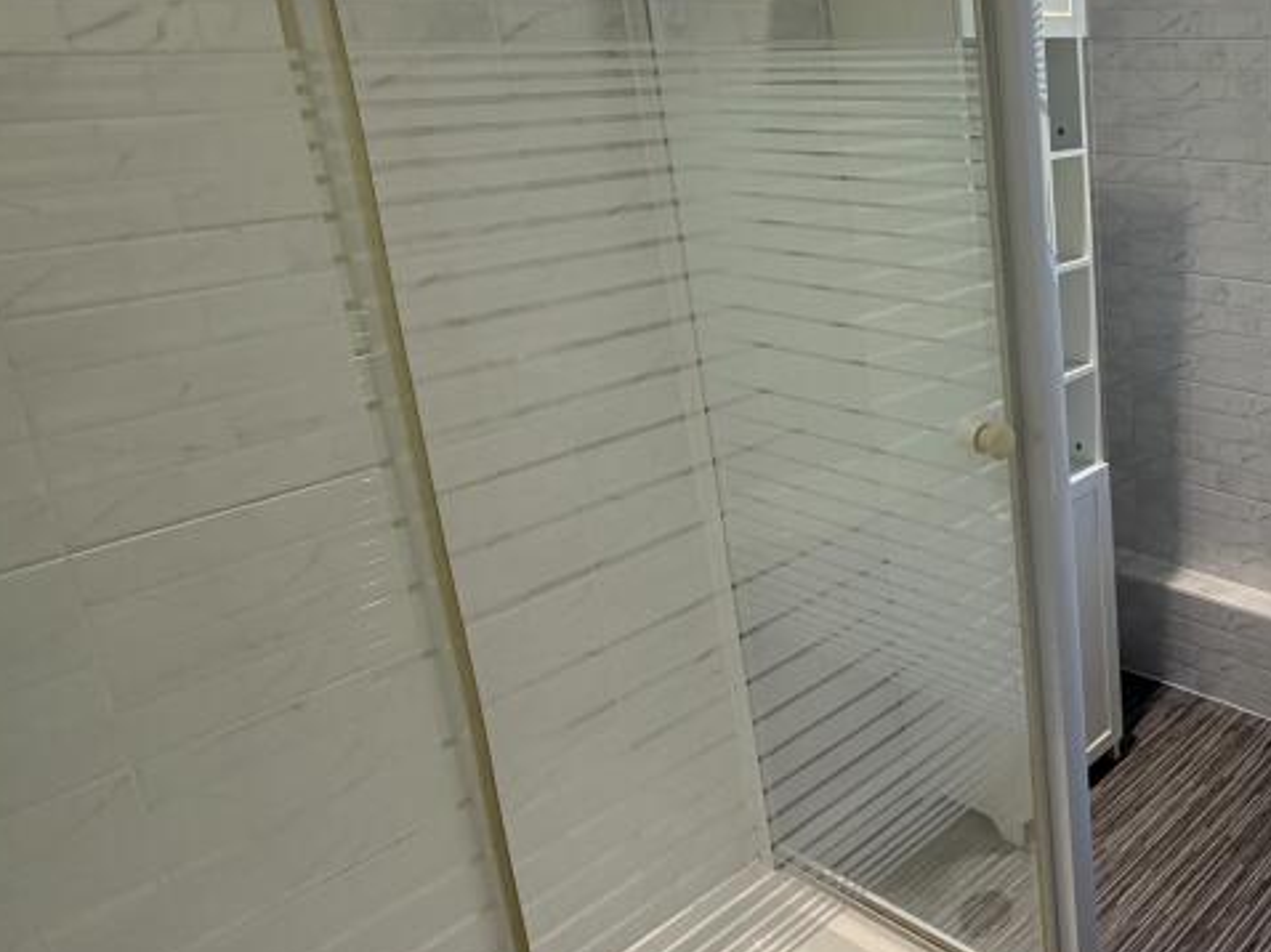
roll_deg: +0.6
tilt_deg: -14.5
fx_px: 1101
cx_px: 1242
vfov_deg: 46.0
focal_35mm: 30
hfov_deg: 50.0
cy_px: 308
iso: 125
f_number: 2.2
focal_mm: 2.22
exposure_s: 1/100
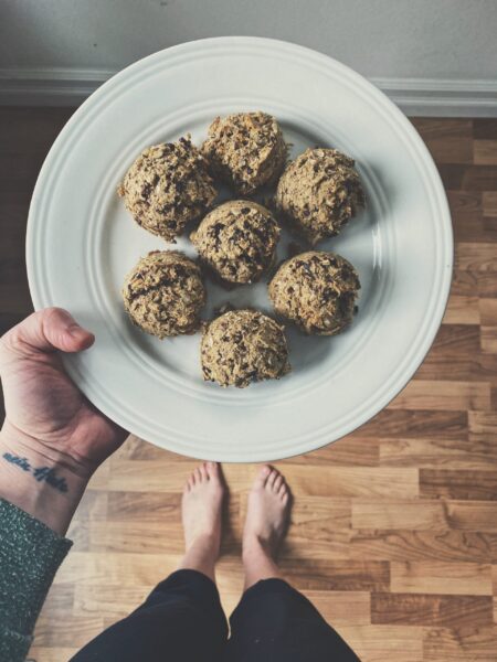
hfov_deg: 53.1
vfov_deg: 67.3
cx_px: 248
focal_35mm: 26
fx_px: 498
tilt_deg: -81.6
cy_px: 331
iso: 100
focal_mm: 4.25
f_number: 1.8
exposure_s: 1/121
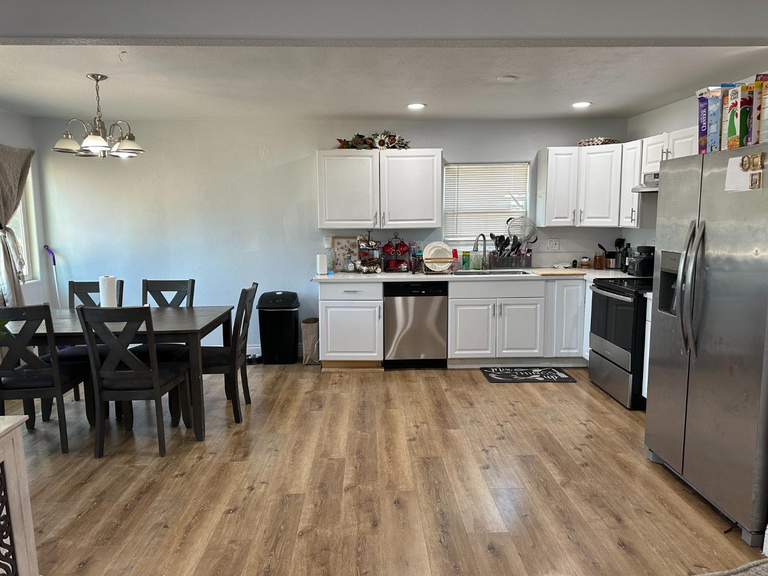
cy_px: 288
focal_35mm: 24
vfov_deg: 56.8
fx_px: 532
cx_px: 384
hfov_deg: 71.6
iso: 160
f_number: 1.78
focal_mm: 6.86
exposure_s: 1/120
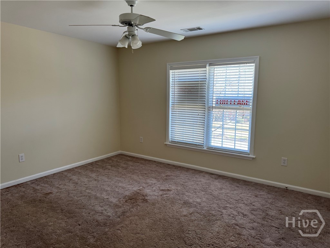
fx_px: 229
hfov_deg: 71.6
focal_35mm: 24
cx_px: 165
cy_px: 124
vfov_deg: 56.8
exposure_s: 1/120
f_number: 1.78
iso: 200
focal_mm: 6.76
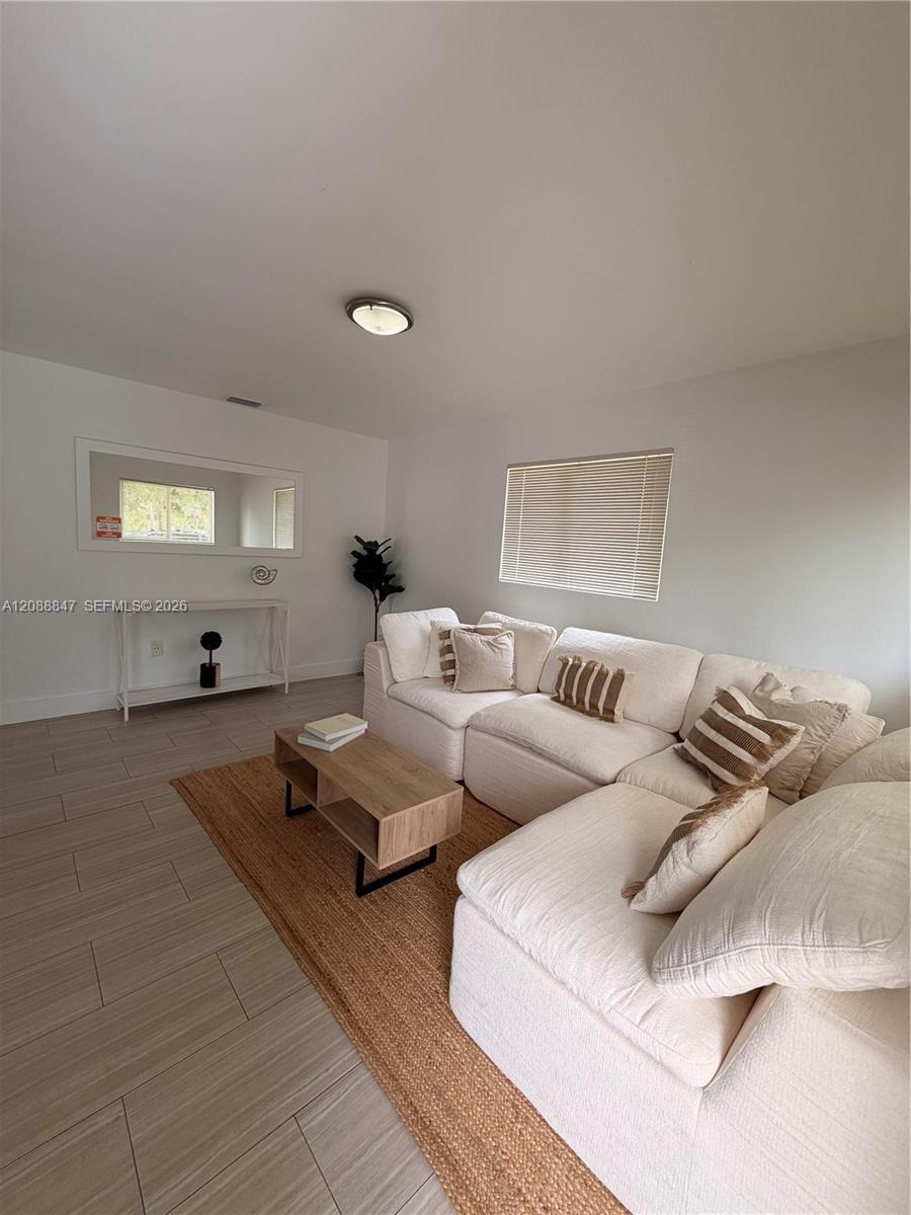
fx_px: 491
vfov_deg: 102.1
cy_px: 608
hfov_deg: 85.7
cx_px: 456
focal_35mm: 14
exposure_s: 1/121
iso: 80
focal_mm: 2.22
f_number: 2.2
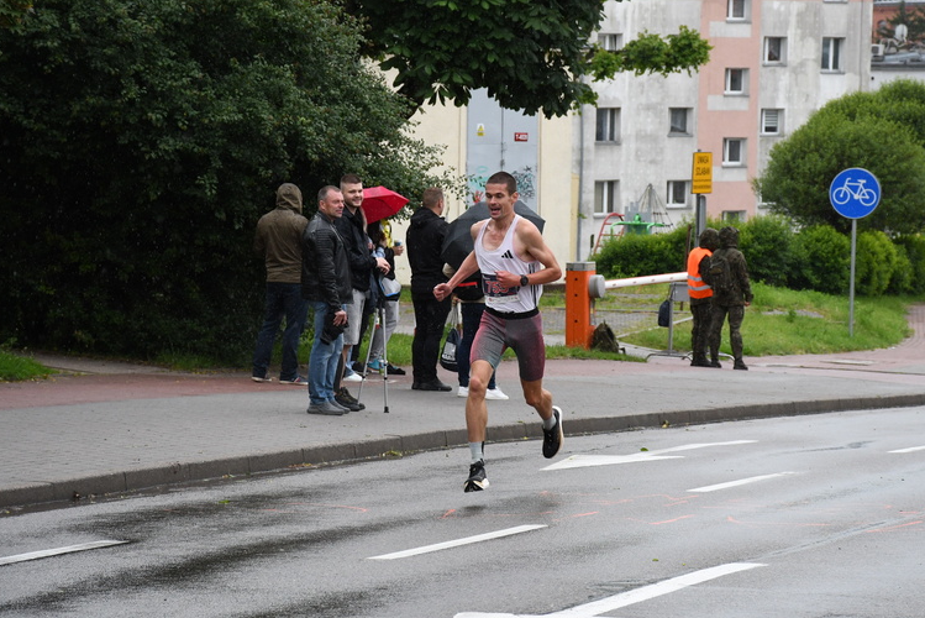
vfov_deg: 8.5
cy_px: 288
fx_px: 4164
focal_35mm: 162
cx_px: 514
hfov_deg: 12.7
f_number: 8
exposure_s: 1/800
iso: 1000
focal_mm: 95
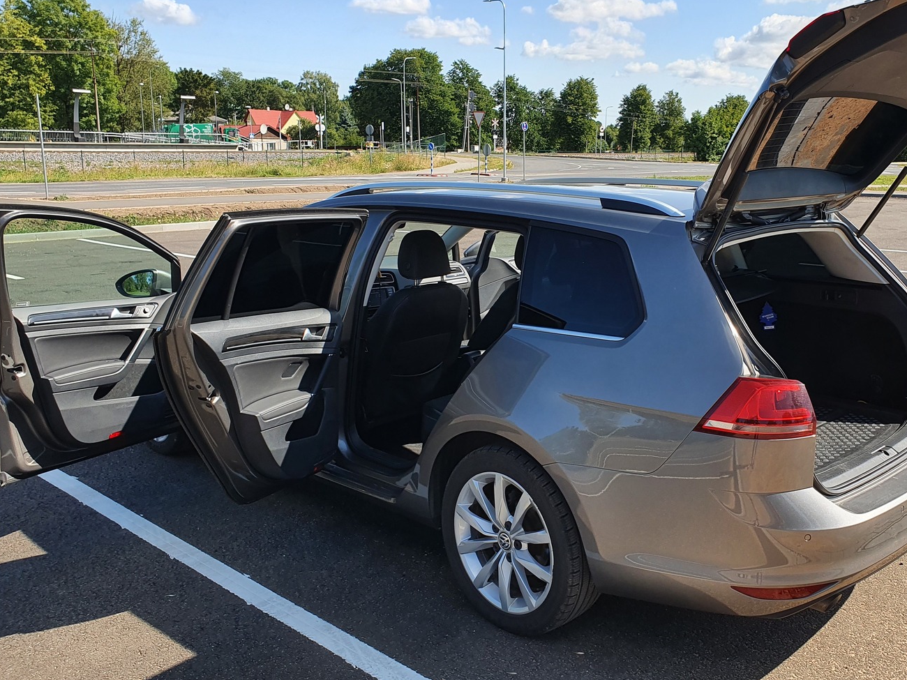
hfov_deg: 56.6
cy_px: 317
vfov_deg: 44.1
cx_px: 515
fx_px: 838
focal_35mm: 32
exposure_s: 1/1010
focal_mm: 4.32
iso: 50
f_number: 2.4
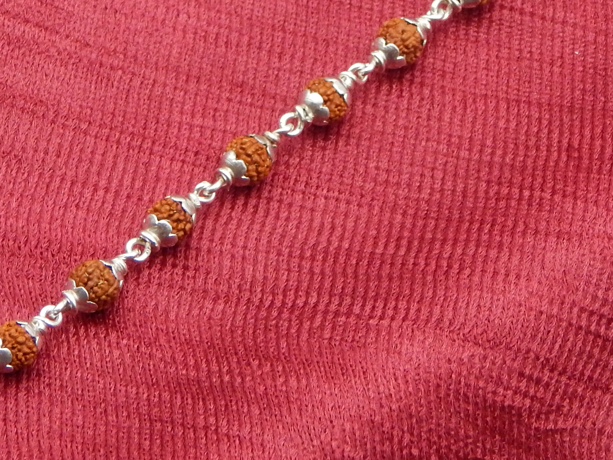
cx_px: 283
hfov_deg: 6.6
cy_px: 98
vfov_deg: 4.9
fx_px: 5331
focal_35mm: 301
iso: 400
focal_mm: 23.4
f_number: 4.8
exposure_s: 1/125
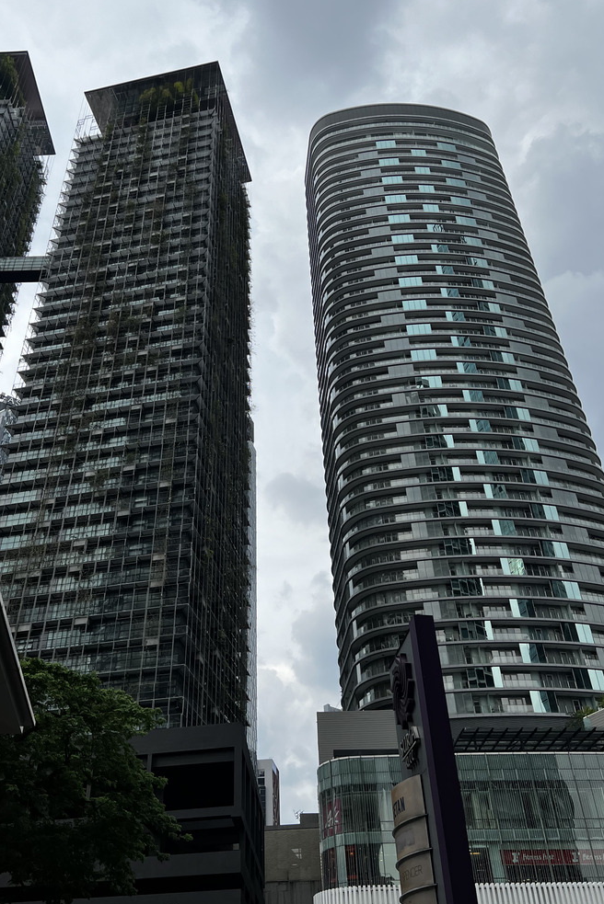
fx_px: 830
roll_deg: +0.4
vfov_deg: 57.1
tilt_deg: +40.0
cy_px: 402
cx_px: 263
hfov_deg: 39.9
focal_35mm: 33
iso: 50
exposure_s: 1/2457
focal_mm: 5.7
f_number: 1.5
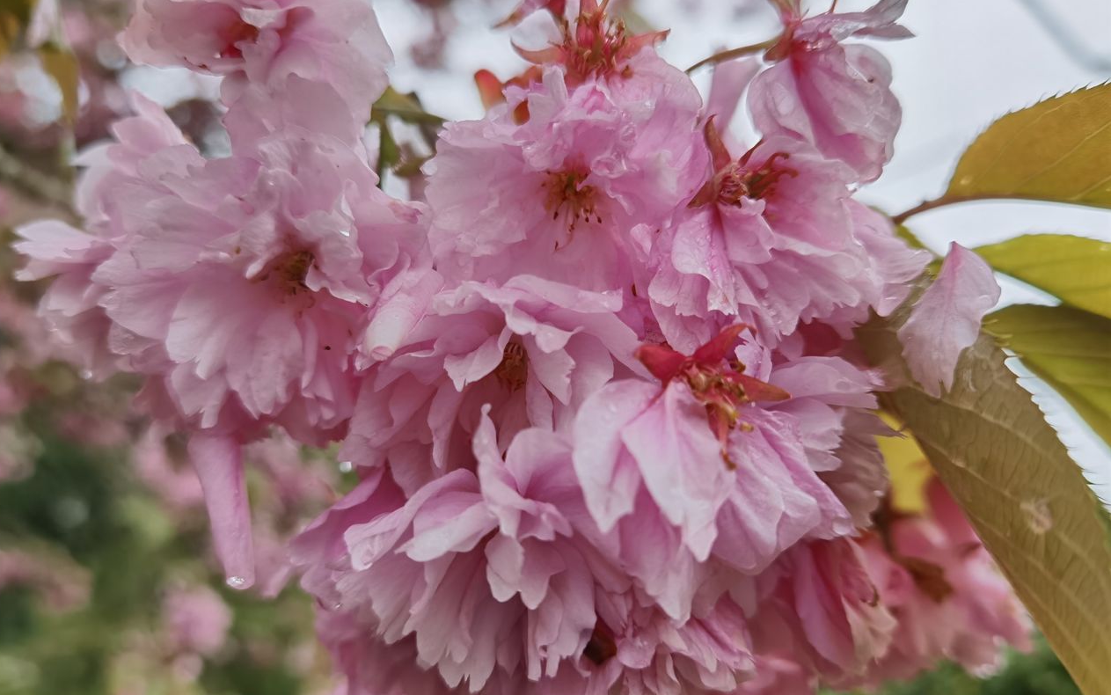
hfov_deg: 64.6
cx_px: 550
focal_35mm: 29
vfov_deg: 43.1
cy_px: 378
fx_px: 878
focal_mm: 6.71
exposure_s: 1/1063
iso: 50
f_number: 1.9
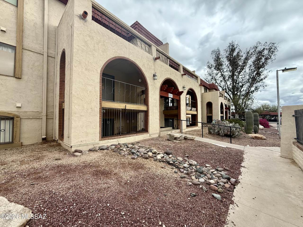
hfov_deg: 102.1
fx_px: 123
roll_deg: +0.4
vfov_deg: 85.7
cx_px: 152
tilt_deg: +3.5
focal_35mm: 14
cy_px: 114
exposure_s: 1/1145
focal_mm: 2.22
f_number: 2.2
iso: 64
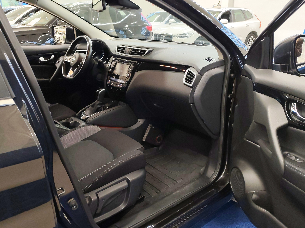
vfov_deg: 45.4
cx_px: 152
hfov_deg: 58.4
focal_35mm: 31
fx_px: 273
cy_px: 114
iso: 800
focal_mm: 6.12
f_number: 1.9
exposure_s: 1/100
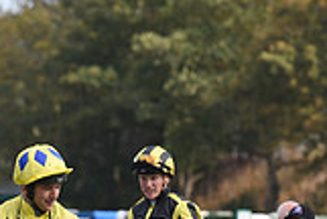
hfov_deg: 2.9
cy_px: 388
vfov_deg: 1.9
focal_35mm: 719
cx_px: 75
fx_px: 6543
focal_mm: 200
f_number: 5.6
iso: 400
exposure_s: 1/1250
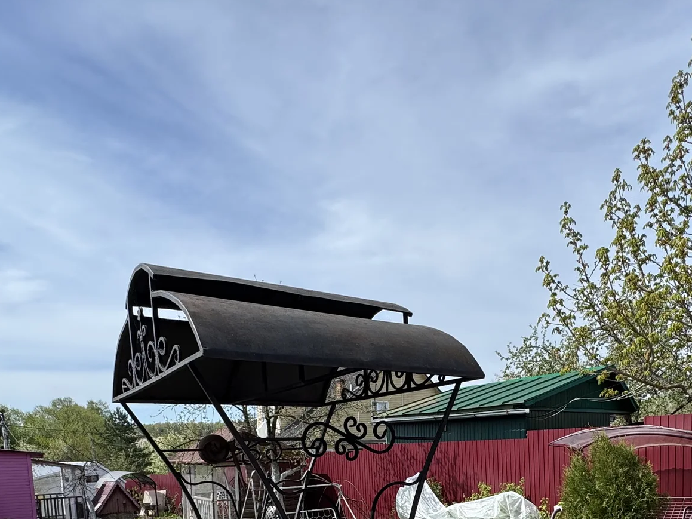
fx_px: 580
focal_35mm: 29
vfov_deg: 42.1
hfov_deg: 61.3
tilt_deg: -6.1
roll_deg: +1.0
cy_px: 512
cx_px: 403
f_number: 2.2
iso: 40
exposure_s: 1/840
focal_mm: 2.22
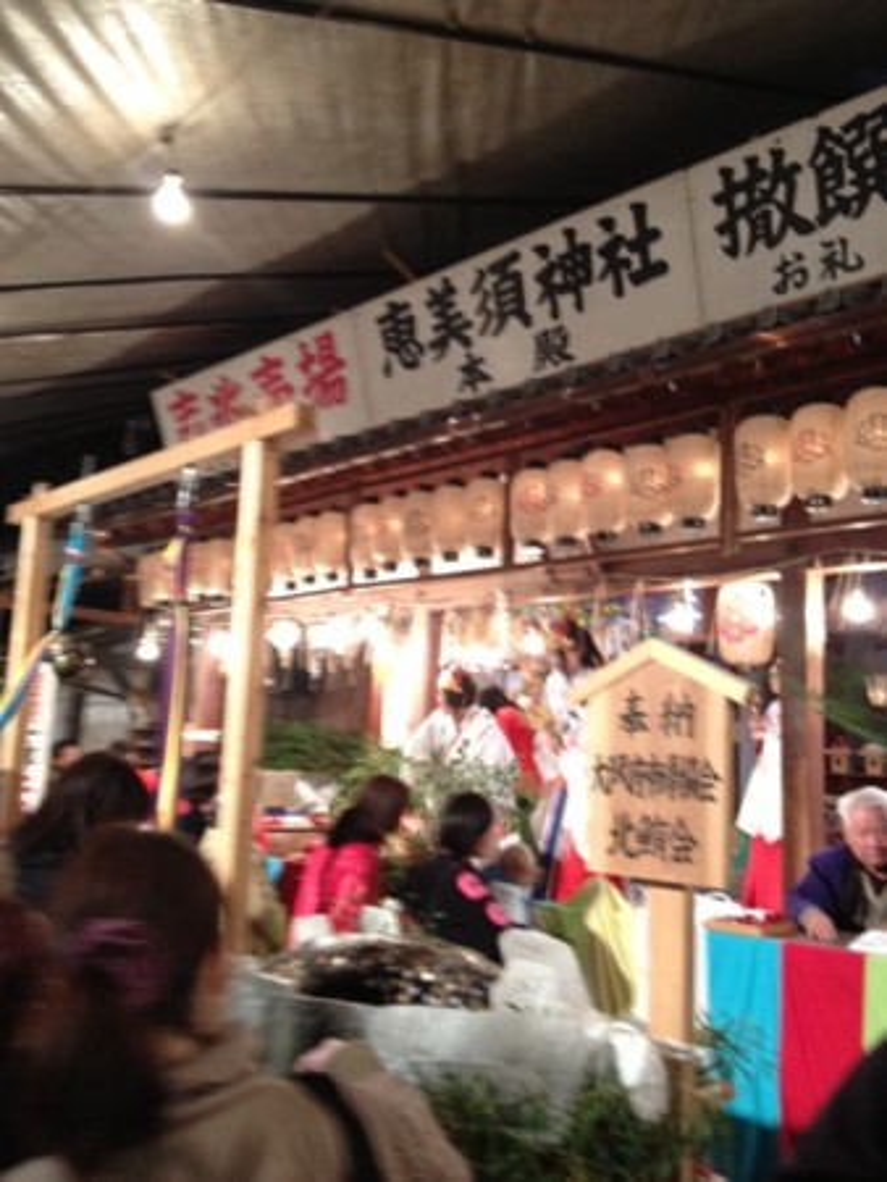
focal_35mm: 35
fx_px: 1195
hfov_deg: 40.7
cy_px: 591
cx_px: 444
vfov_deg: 52.6
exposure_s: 1/20
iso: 100
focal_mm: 4.28
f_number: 2.4
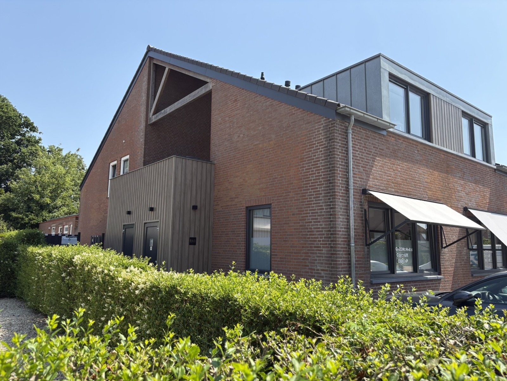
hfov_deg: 67.3
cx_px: 254
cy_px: 190
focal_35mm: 26
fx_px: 381
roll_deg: -0.5
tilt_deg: +8.4
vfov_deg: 53.1
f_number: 1.6
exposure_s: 1/2012
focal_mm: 5.96
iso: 50
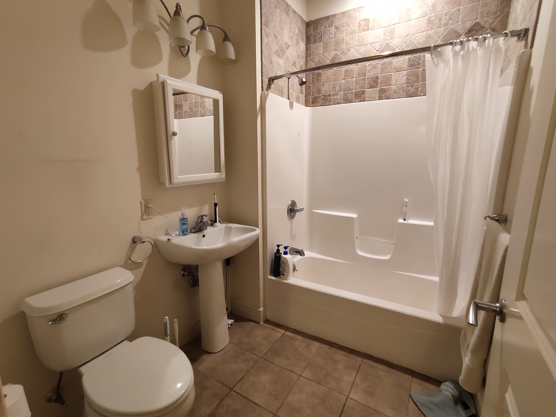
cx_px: 278
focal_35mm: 16
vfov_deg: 78.1
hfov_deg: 94.5
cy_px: 208
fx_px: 257
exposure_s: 1/33
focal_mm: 2.15
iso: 439
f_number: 2.2
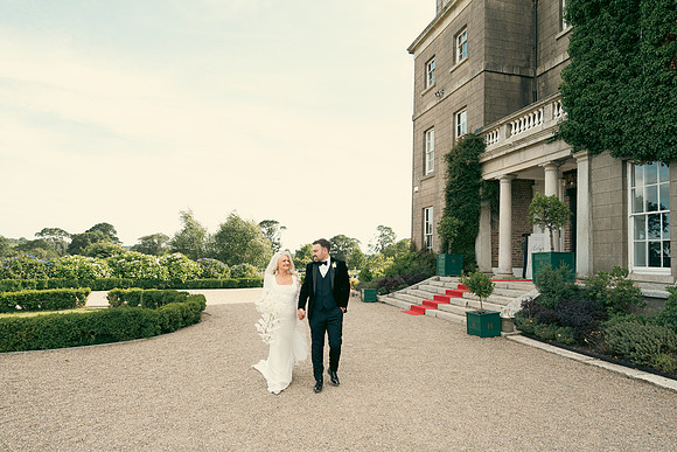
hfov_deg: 73.7
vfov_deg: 53.2
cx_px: 338
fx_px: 451
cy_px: 226
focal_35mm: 24
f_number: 3.5
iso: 125
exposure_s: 1/400
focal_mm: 24
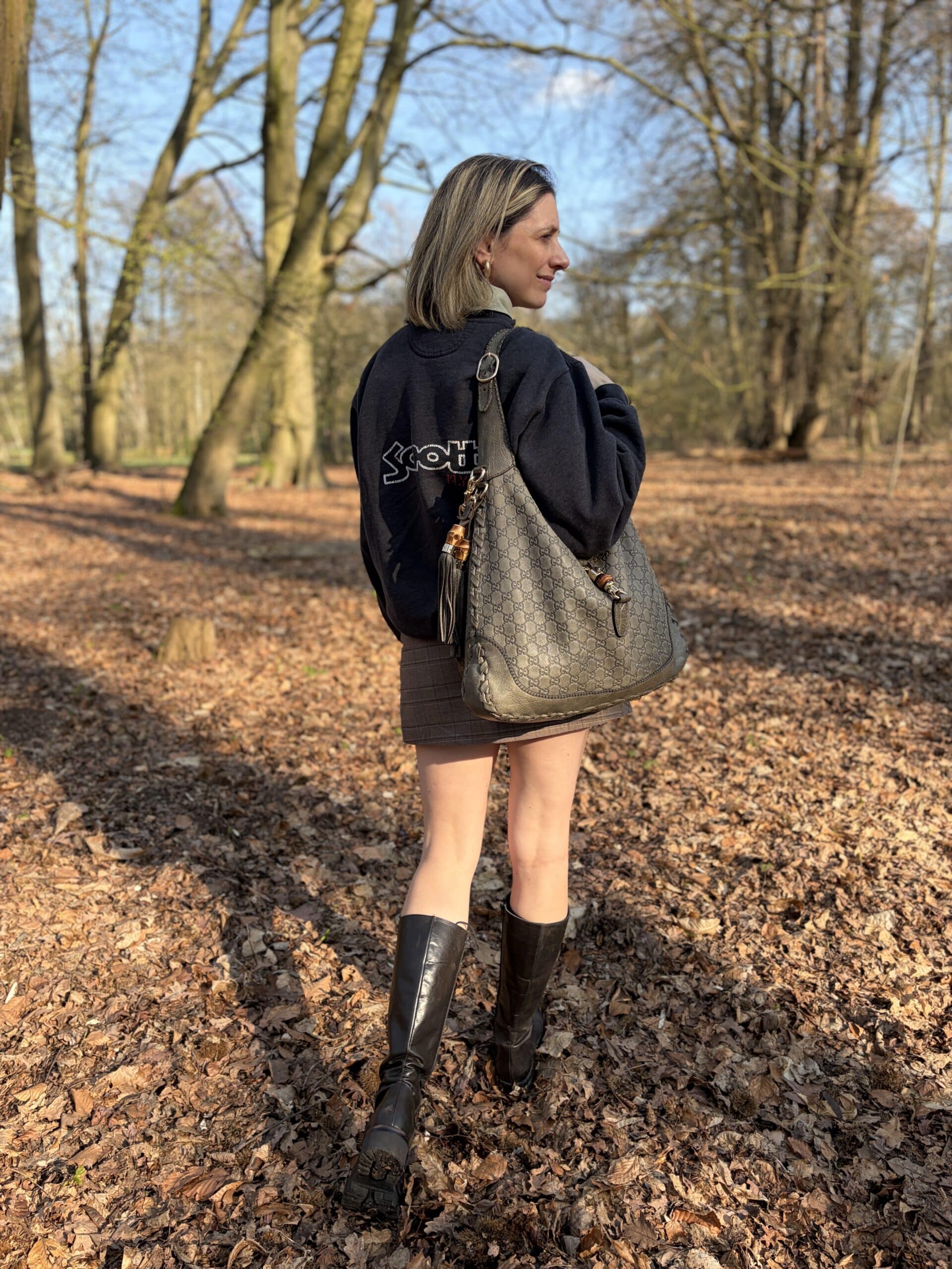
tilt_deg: -11.4
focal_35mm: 26
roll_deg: +1.2
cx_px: 476
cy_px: 634
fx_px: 953
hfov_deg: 53.1
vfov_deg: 67.3
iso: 50
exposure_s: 1/747
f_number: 1.6
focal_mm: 5.96
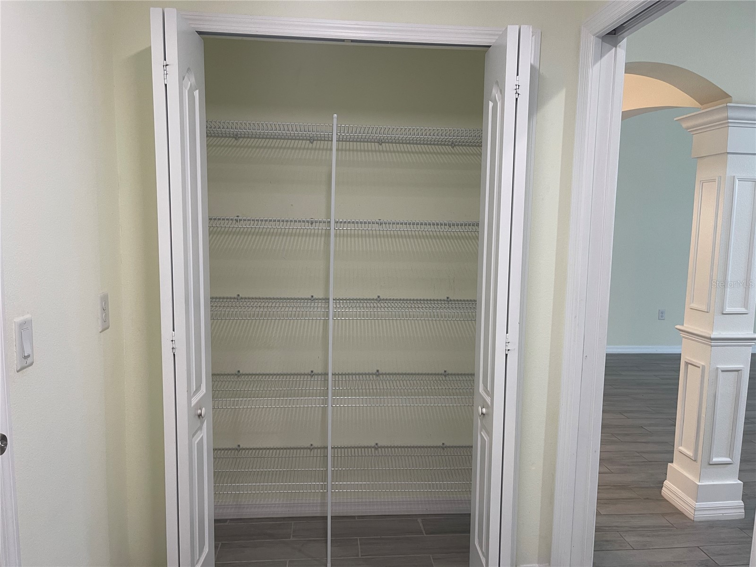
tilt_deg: -7.7
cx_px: 378
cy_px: 284
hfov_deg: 69.4
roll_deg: -1.5
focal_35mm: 25
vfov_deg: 54.9
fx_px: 546
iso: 80
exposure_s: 1/60
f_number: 1.6
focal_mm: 5.1
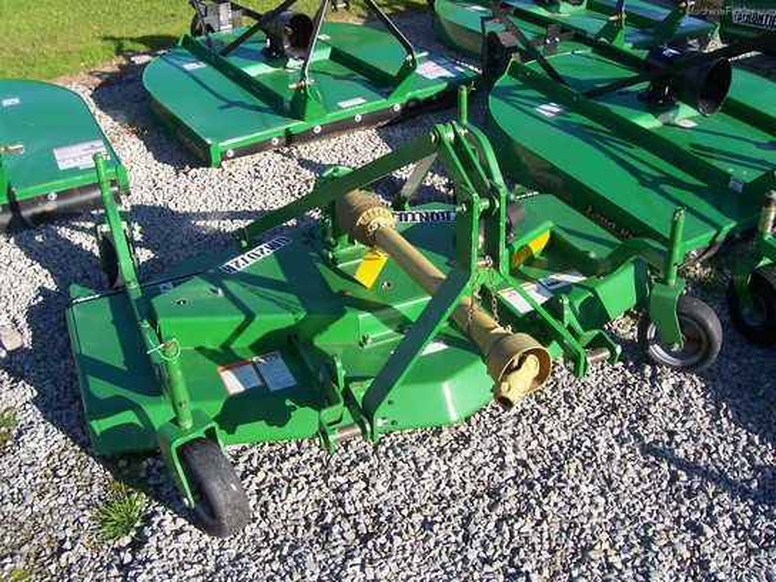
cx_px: 388
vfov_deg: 38.7
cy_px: 291
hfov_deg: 50.1
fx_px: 829
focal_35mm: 37
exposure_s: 1/250
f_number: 5.6
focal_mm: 5.6
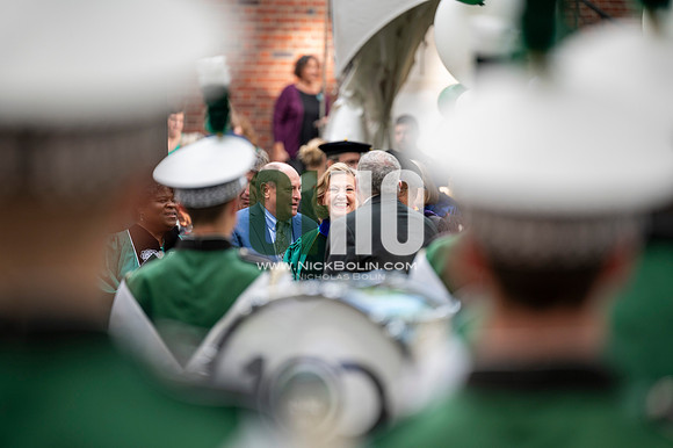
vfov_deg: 6.9
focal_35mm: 200
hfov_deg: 10.3
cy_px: 224
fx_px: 3737
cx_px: 336
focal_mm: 200
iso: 800
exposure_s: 1/1000
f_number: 2.8
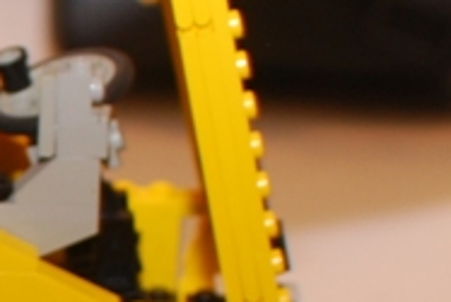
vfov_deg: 4.9
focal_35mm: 279
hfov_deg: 7.2
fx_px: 3498
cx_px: -311
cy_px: 493
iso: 110
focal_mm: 30
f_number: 4
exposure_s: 1/30
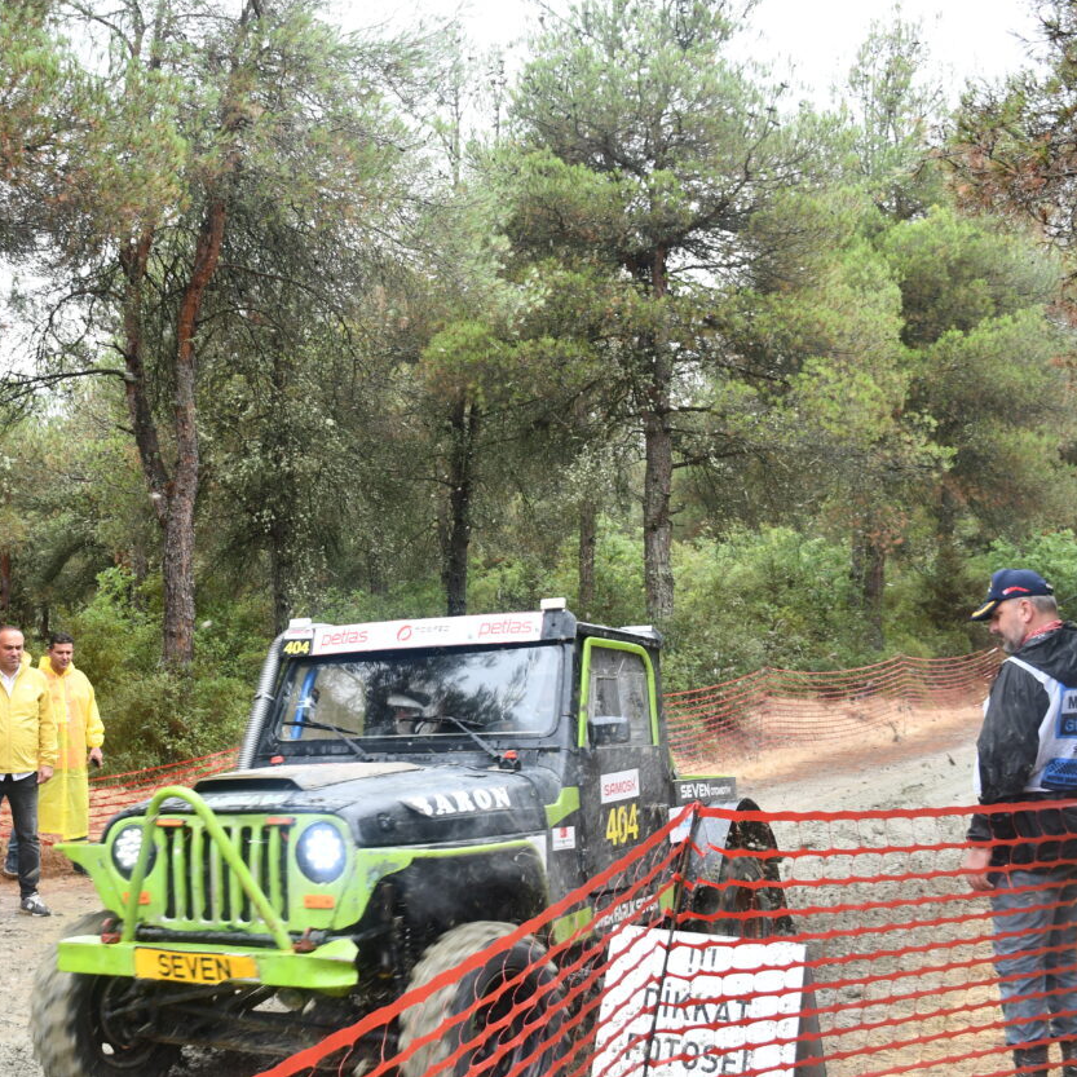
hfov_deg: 35.7
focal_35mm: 47
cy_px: 528
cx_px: 363
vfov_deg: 36.1
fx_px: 1654
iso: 250
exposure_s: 1/160
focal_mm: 24
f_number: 6.3
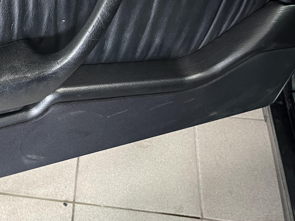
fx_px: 486
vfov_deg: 25.4
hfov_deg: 31.7
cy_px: 64
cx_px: 13
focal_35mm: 57
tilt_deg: -47.9
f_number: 1.6
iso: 320
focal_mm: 5.1
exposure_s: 1/50
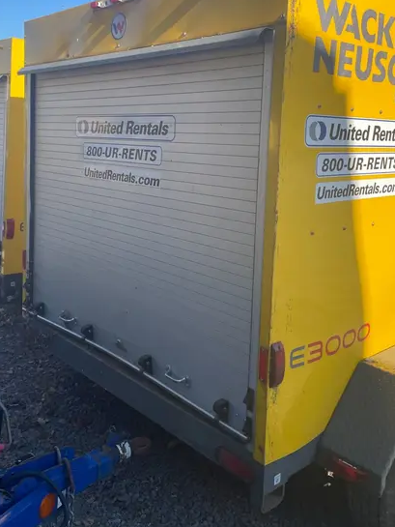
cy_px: 192
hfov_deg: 40.6
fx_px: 532
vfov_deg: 52.0
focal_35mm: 35
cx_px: 160
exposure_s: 1/1770
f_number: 1.6
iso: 32
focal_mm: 4.2
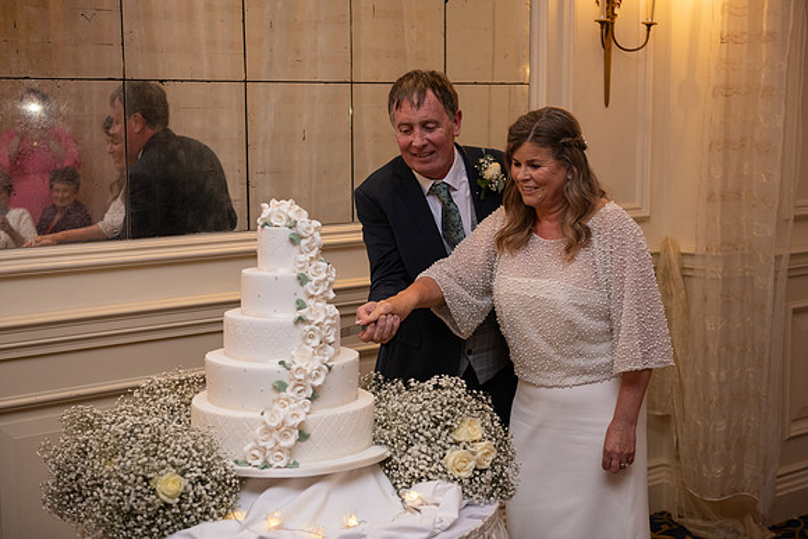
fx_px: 1302
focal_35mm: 58
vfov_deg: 23.4
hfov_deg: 34.5
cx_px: 404
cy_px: 270
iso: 800
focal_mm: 58
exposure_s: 1/160
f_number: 3.5
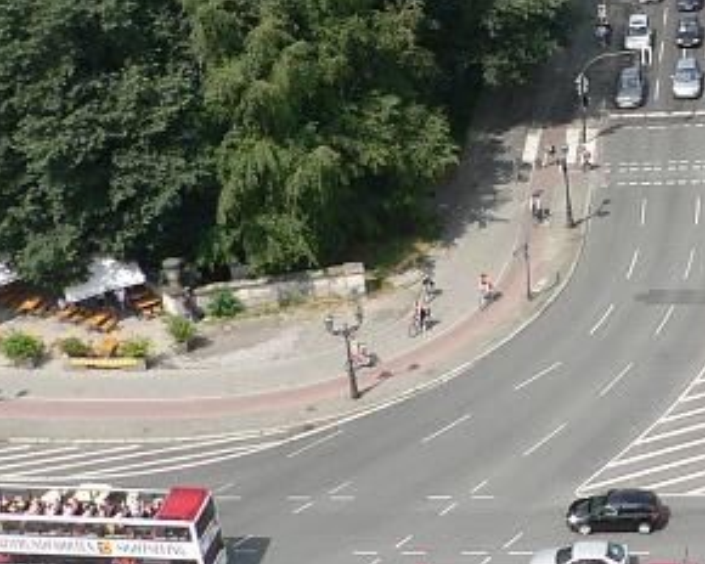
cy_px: 136
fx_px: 2024
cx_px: 844
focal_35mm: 97
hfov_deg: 18.7
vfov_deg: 15.8
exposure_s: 1/400
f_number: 4.5
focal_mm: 6
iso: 80
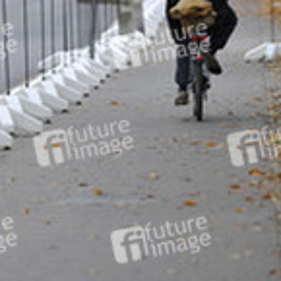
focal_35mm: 530
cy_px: -2
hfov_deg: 3.3
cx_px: 109
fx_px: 4868
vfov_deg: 3.3
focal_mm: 200
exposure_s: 1/400
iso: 250
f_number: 5
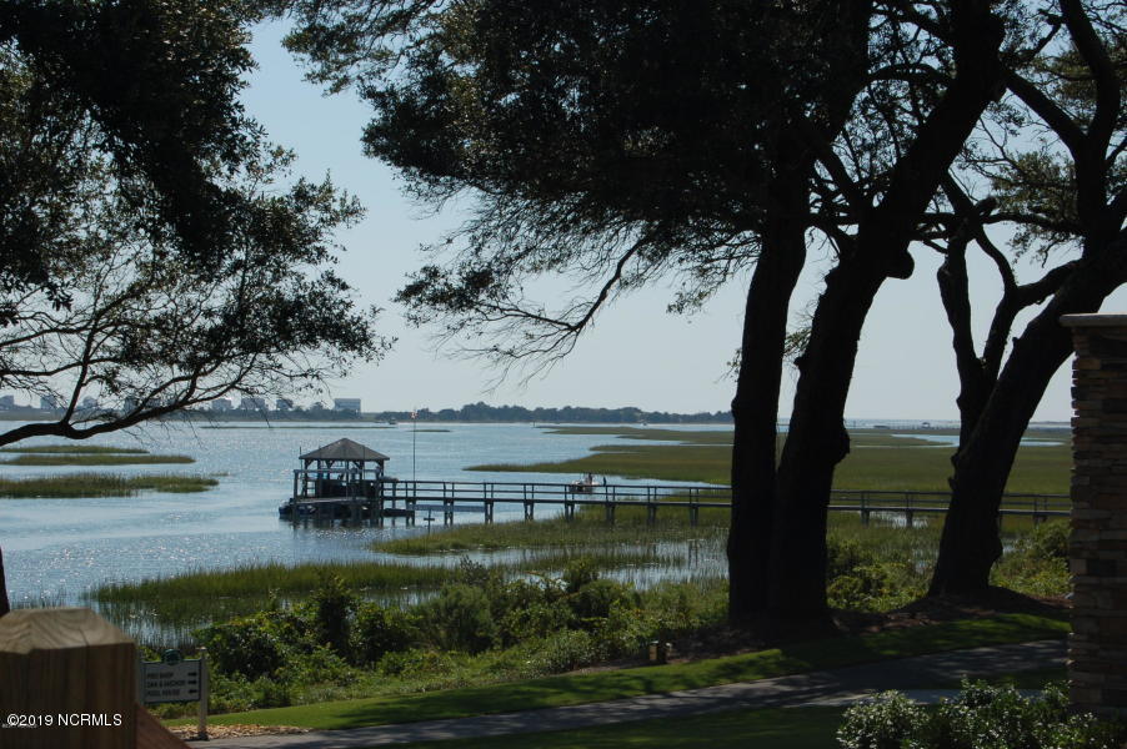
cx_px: 564
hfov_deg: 24.6
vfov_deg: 16.5
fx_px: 2581
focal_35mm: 82
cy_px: 374
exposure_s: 1/400
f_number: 10
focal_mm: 55
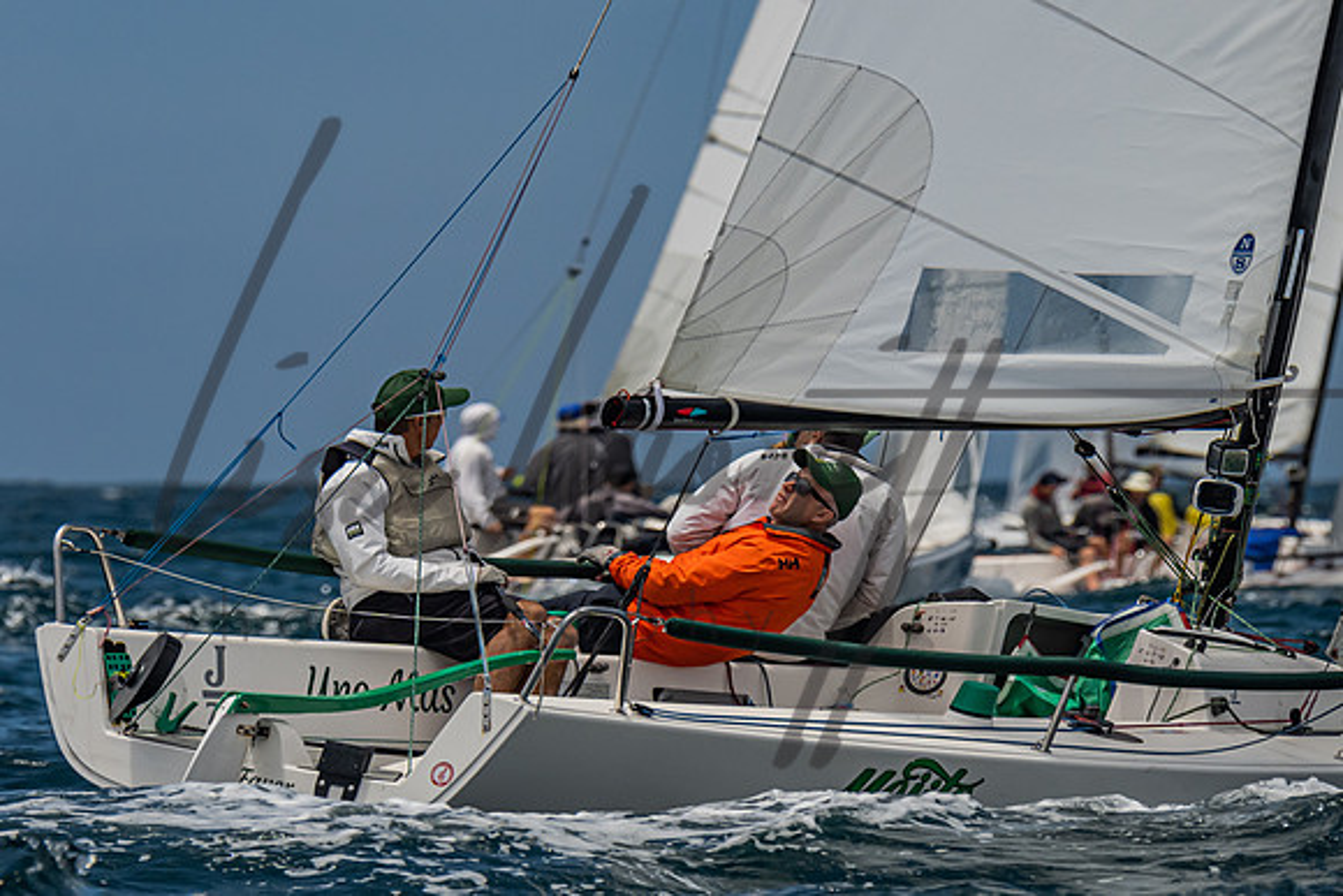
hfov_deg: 4.0
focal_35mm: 514
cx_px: 549
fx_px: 19178
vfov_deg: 2.7
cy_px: 333
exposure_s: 1/4000
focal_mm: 310
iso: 400
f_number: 6.3
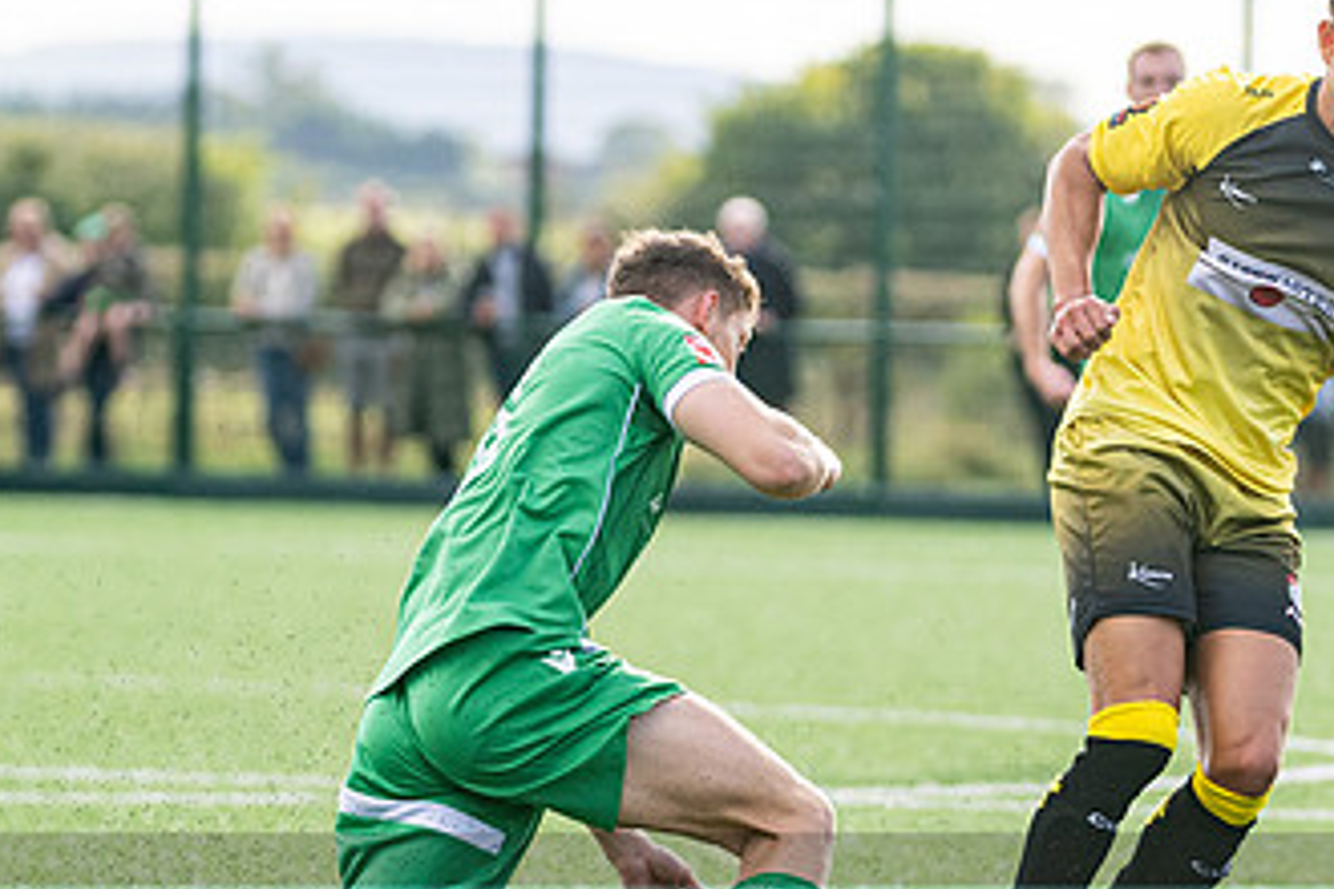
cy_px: 687
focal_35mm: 492
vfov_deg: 2.8
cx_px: 1152
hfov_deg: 4.2
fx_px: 18230
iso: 400
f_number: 4
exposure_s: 1/1250
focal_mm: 160
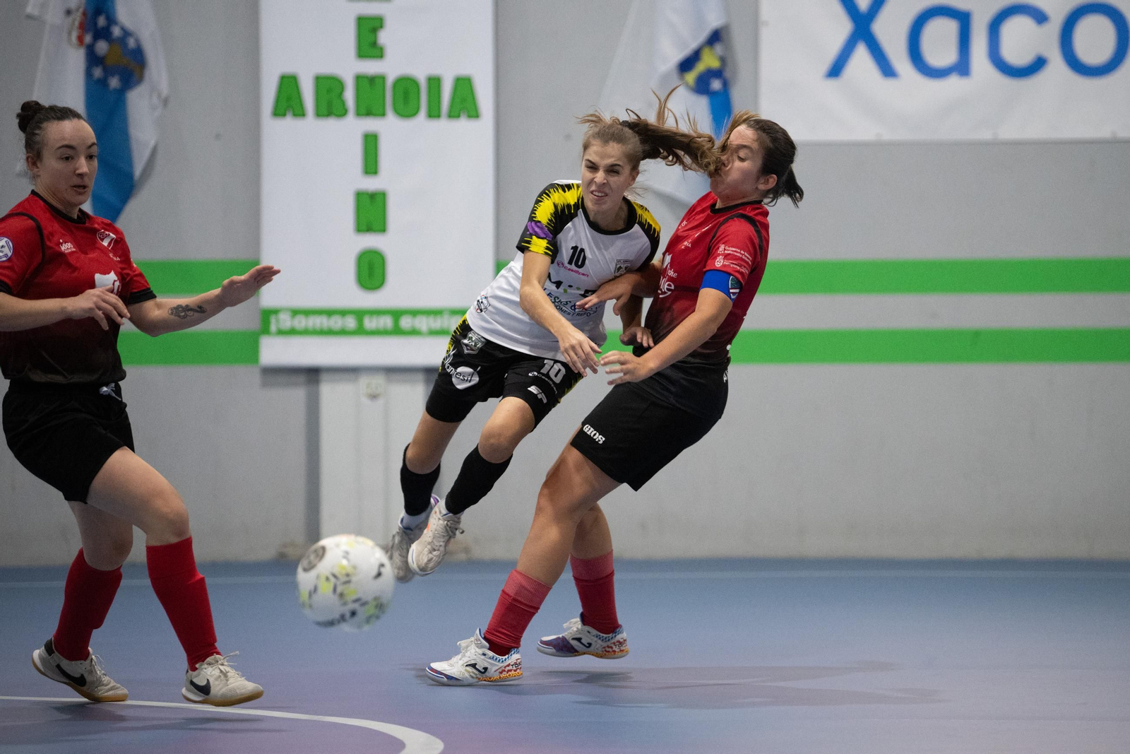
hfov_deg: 11.3
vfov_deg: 7.6
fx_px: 5694
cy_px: 362
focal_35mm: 181
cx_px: 637
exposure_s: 1/800
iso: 6400
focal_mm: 160
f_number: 2.8
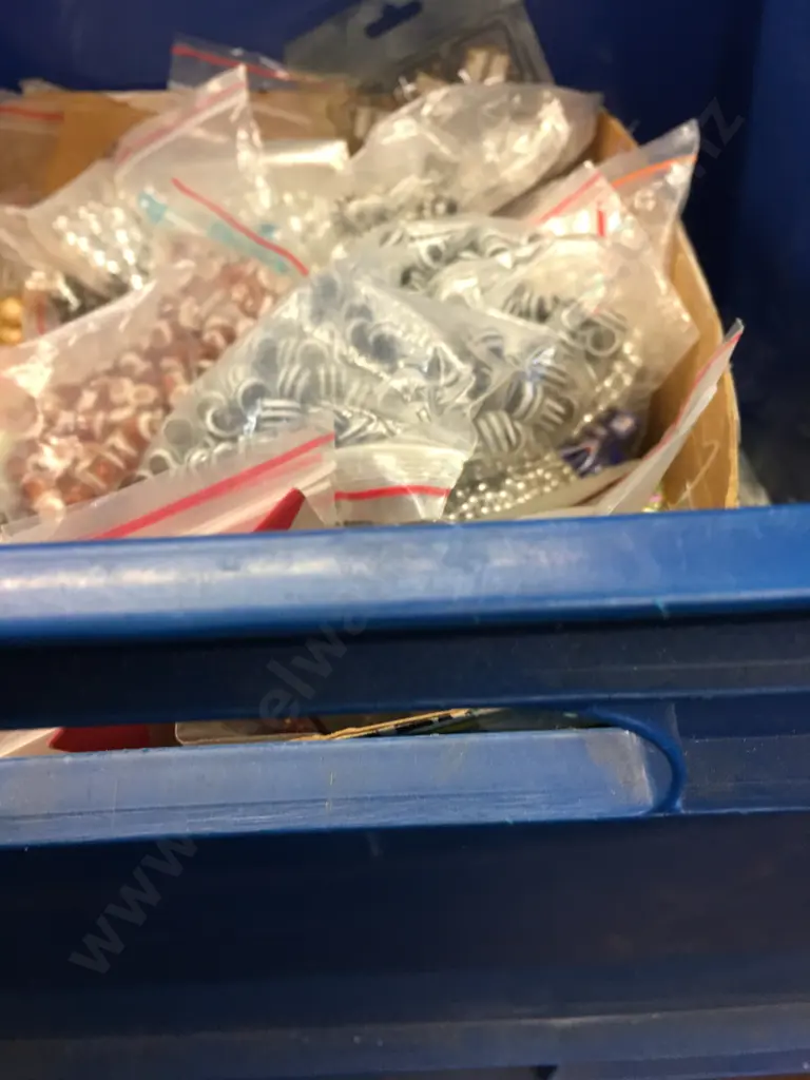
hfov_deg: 48.2
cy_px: 540
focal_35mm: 29
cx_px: 405
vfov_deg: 61.7
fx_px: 905
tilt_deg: -50.3
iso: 64
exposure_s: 1/17
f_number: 2.2
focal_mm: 4.15
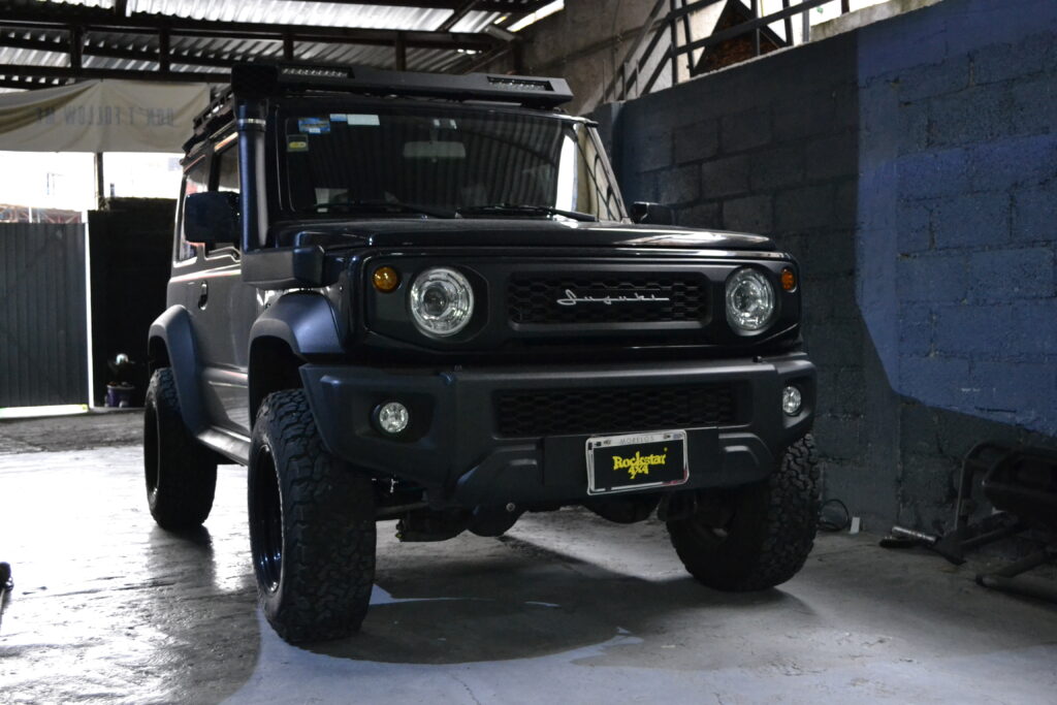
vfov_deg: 31.9
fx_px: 1233
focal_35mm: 42
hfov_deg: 46.4
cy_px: 352
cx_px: 528
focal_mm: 28
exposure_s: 1/20
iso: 3200
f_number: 4.5
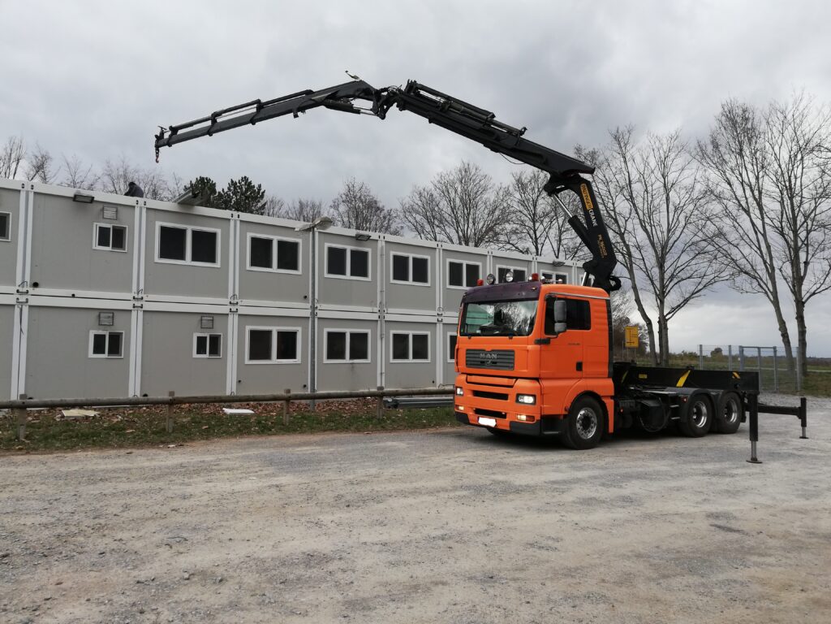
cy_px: 312
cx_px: 416
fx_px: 648
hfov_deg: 65.3
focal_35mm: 27
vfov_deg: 51.4
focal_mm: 3.81
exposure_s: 1/276
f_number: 2.2
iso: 50
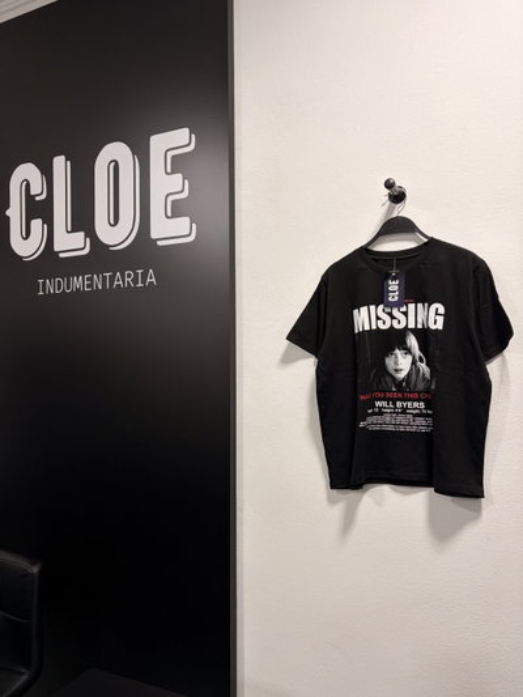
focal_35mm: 26
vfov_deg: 67.3
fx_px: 524
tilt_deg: +2.5
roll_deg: +1.2
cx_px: 262
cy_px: 348
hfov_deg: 53.1
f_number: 1.6
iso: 100
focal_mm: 5.96
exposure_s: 1/50
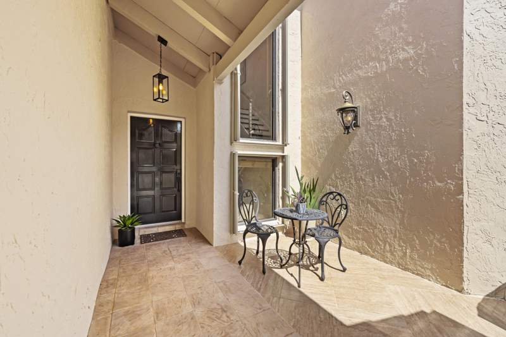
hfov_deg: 104.3
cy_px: 168
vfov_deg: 81.2
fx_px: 197
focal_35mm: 14
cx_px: 253
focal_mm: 14
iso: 250
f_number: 9
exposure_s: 1/80
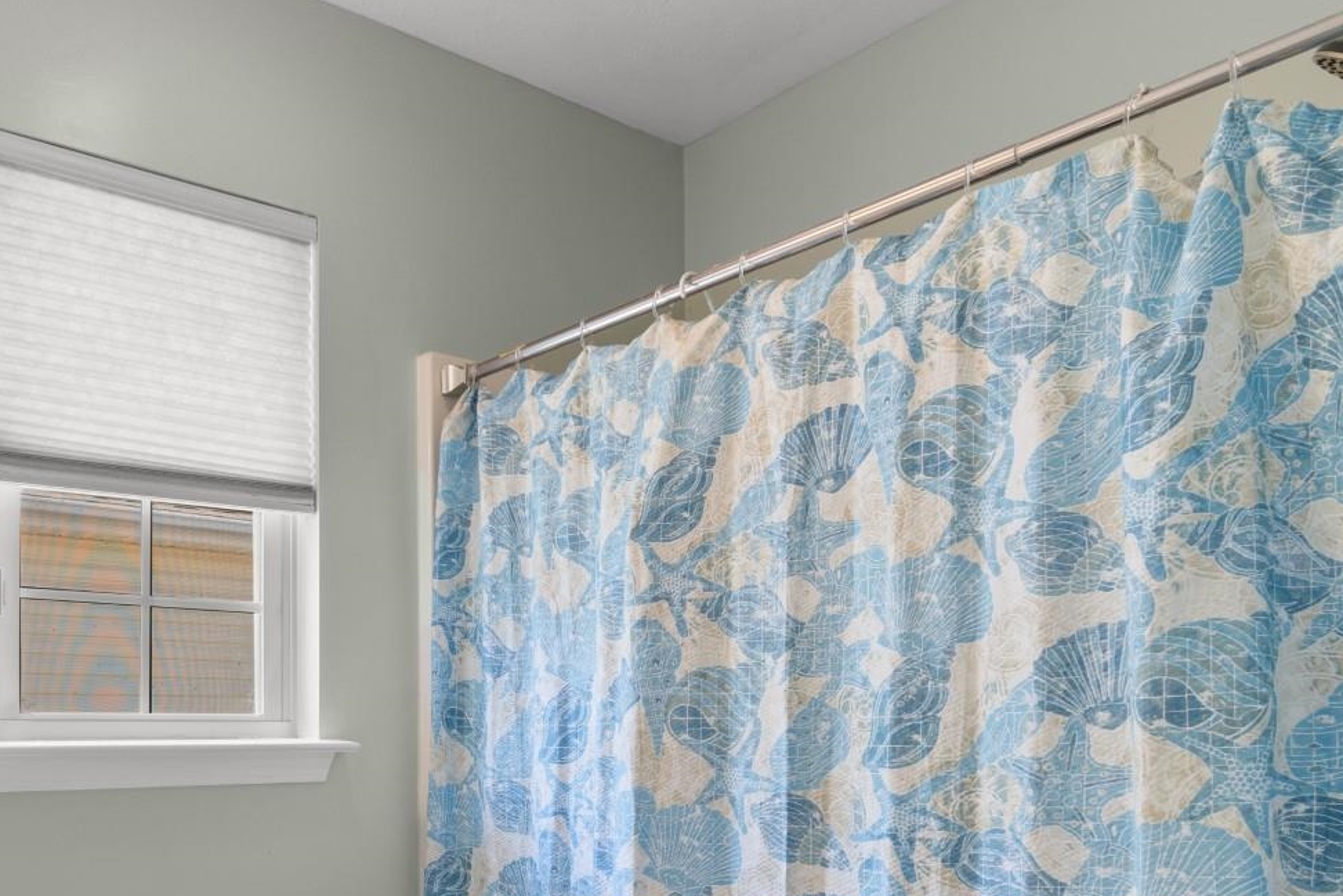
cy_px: 730
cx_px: 309
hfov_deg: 58.2
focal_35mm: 30
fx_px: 1119
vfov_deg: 41.5
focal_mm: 12
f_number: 4.8
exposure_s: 1/6
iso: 100
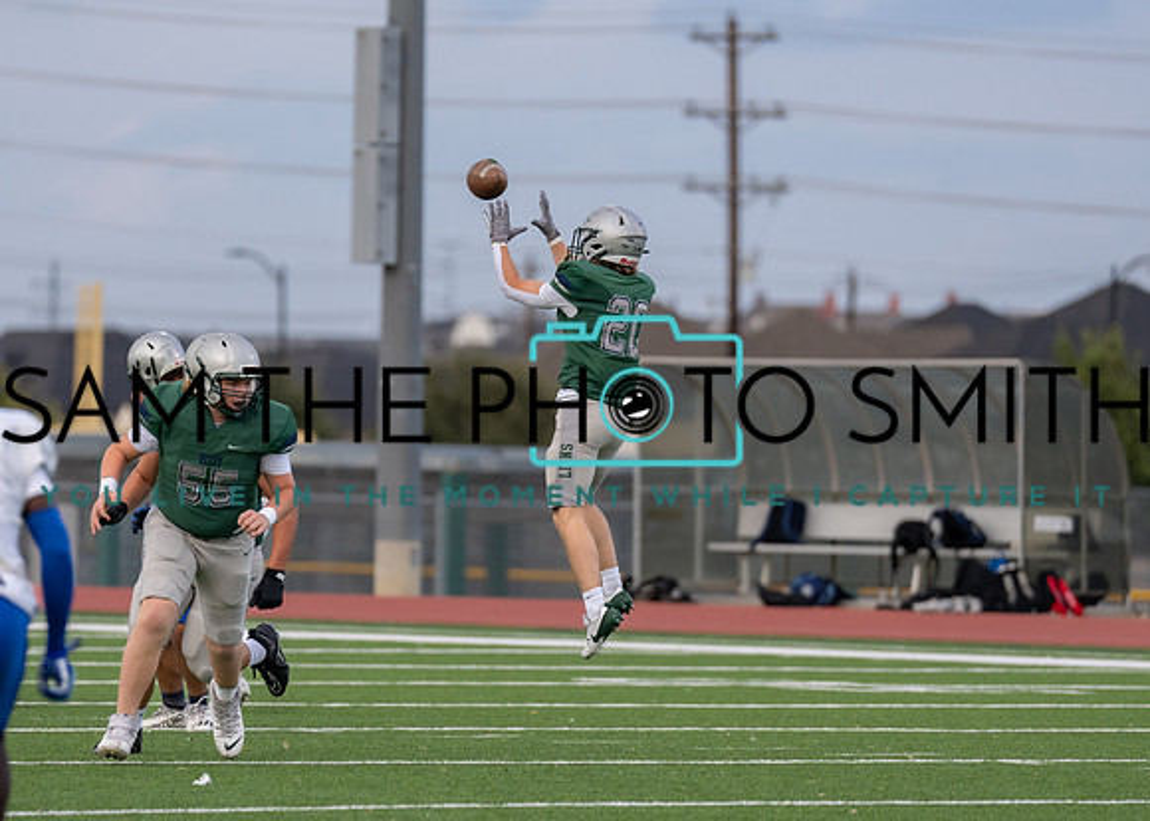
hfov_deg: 5.6
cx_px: 498
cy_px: 414
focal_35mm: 359
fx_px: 11735
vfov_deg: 4.0
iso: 250
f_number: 2.8
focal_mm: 200
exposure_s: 1/1250
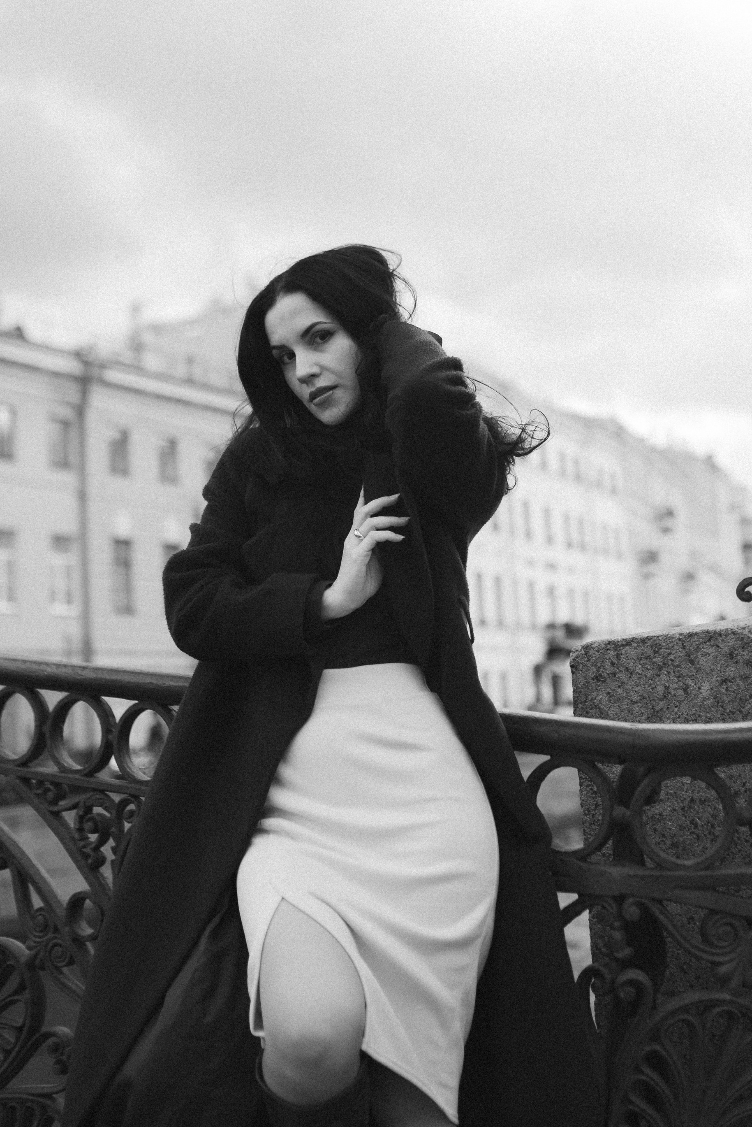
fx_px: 1533
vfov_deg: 40.2
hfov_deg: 27.5
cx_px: 467
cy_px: 488
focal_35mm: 49
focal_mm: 35
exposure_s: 1/800
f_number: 2
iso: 100
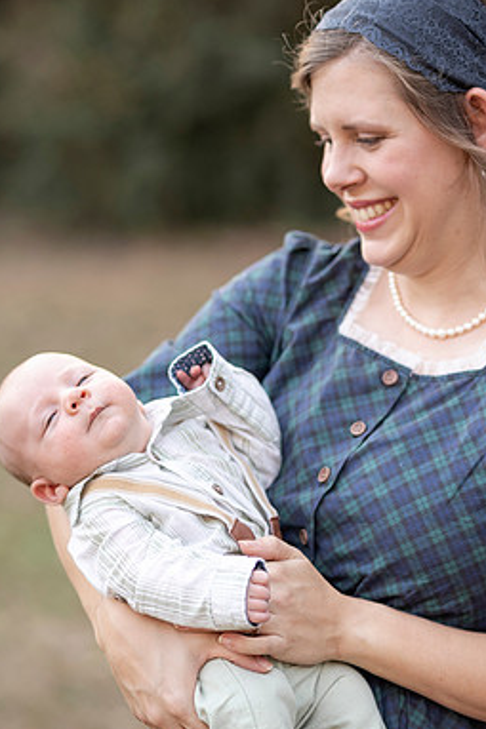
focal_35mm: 100
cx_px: 276
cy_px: 364
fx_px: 2027
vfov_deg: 20.4
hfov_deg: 13.7
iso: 640
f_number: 2.5
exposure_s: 1/640
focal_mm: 85
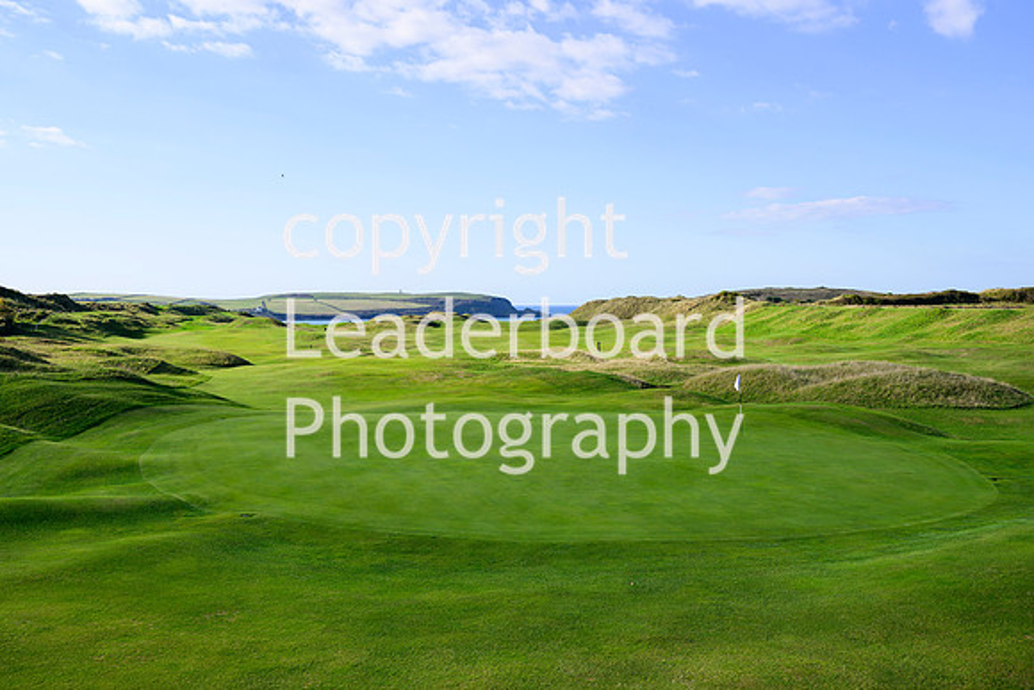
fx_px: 977
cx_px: 517
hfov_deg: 55.8
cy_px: 345
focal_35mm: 34
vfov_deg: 38.9
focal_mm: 34
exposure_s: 1/400
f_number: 7.1
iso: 160
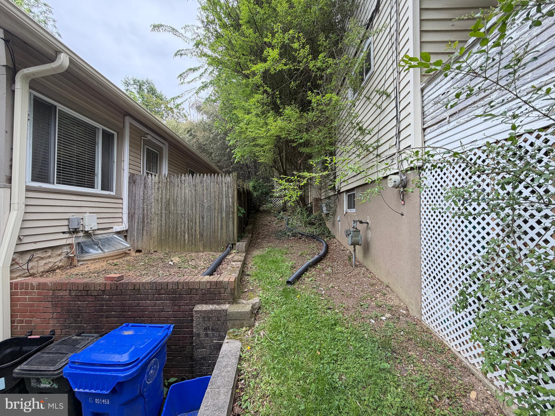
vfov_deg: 85.7
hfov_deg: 102.1
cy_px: 208
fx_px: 224
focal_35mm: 14
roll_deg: -0.1
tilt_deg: +0.8
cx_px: 278
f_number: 2.2
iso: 100
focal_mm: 2.22
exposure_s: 1/121
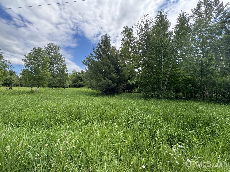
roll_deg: -1.2
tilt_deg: -1.2
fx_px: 93
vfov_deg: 85.7
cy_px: 86
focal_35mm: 14
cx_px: 115
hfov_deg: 102.1
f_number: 2.2
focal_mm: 2.22
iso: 40
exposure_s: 1/464
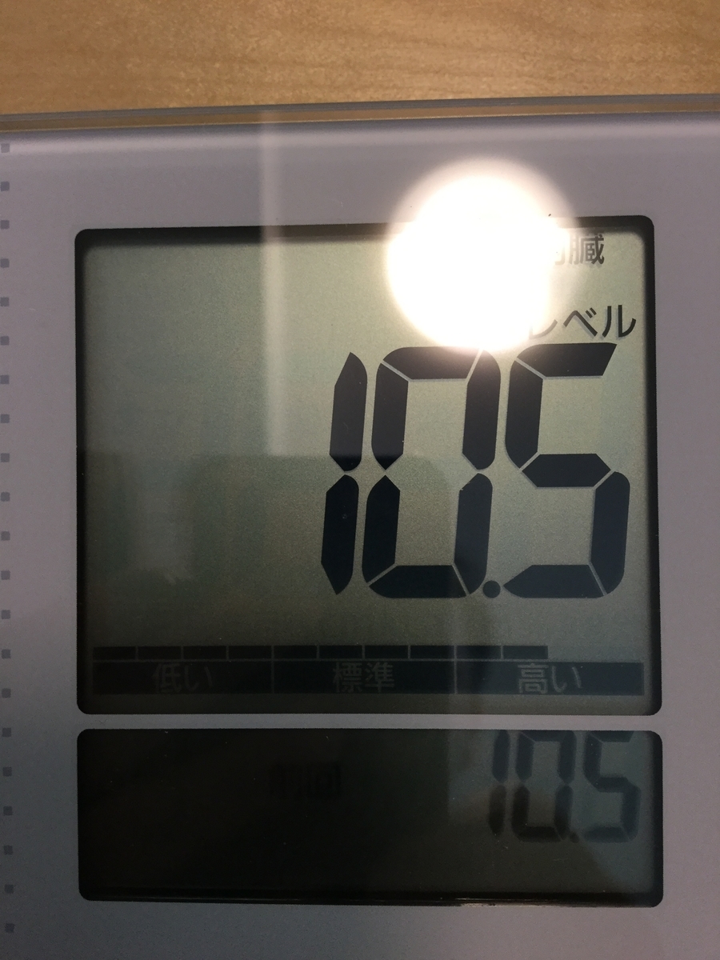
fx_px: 860
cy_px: 480
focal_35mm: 31
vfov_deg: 58.4
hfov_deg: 45.4
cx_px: 360
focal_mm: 3.3
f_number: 2.4
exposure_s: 1/33
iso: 125
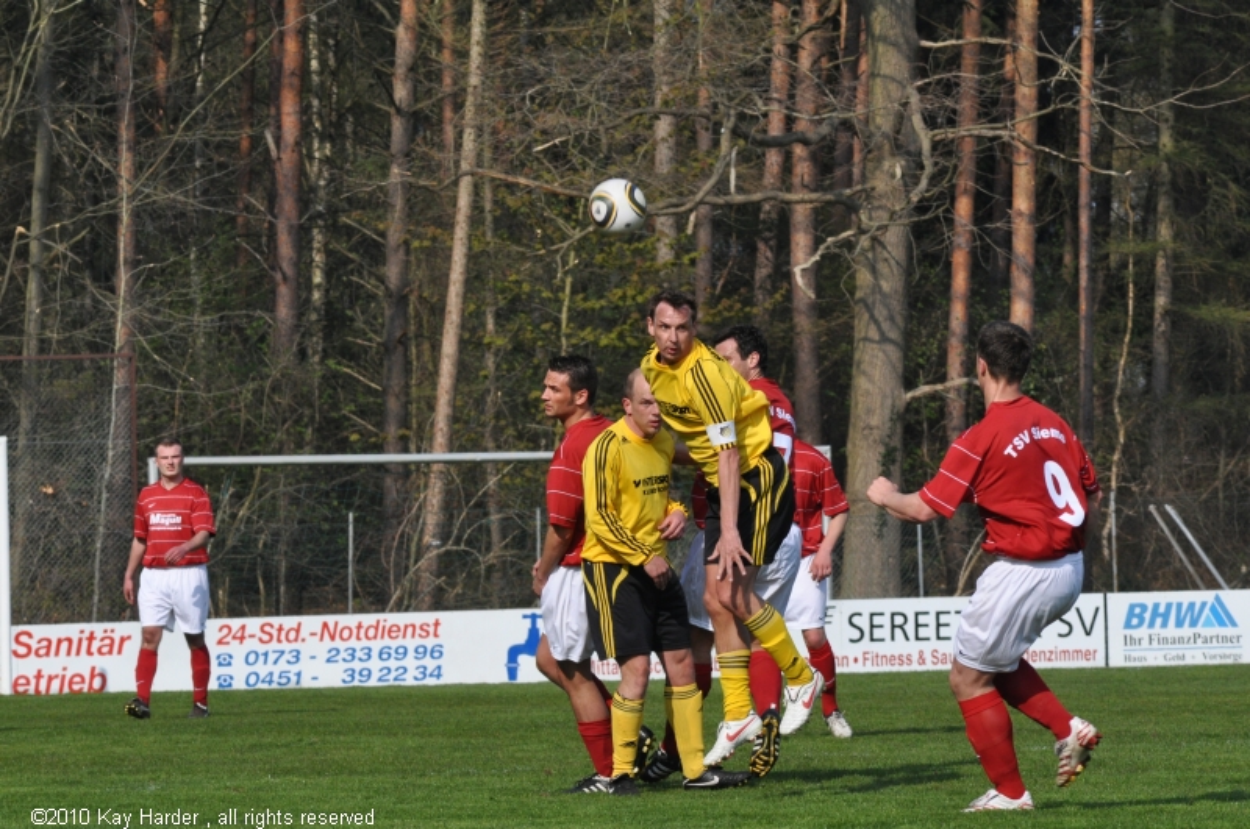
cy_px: 414
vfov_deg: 4.4
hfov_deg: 6.6
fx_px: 10922
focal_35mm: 315
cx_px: 625
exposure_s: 1/1000
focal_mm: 210
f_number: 13
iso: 800
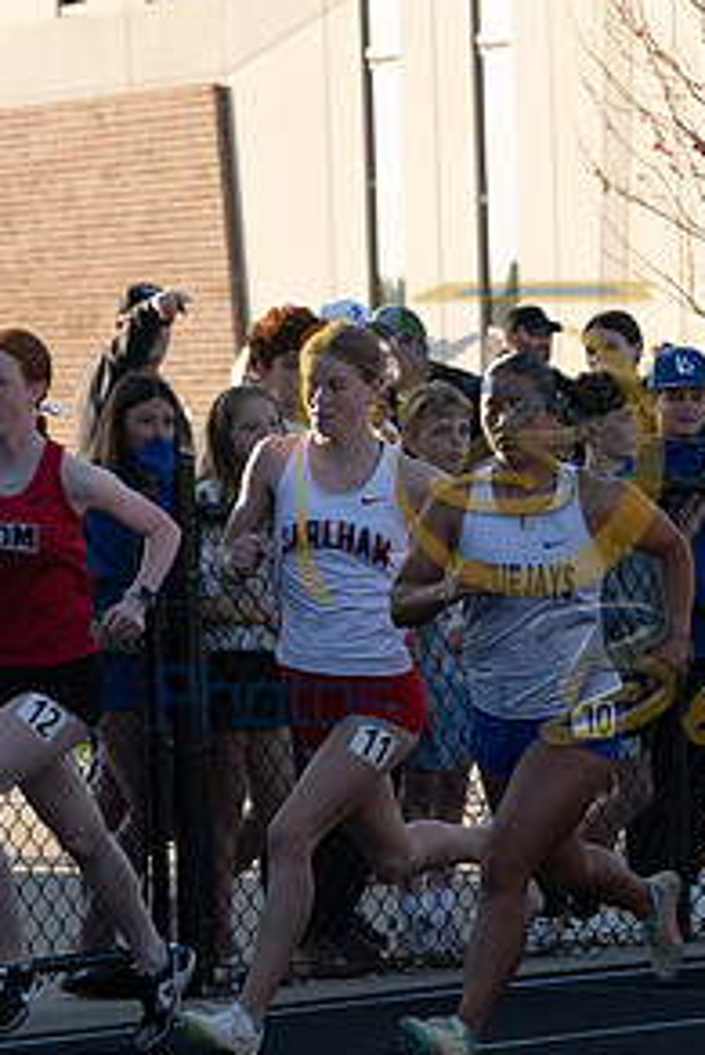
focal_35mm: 311
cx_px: 484
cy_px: 513
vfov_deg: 6.6
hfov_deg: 4.4
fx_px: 9124
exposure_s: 1/1000
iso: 1000
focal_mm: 135
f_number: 7.1
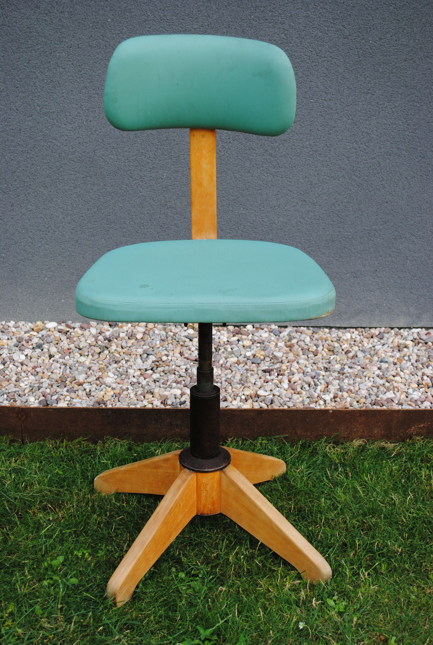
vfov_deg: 36.8
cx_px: 216
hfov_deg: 25.2
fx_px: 970
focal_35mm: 54
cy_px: 322
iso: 125
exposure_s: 1/125
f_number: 5.6
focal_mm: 36
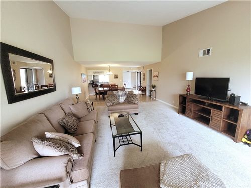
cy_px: 94
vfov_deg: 89.9
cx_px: 126
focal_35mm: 13
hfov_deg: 106.2
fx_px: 94
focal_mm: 1.74
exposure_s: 1/60
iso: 320
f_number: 2.2
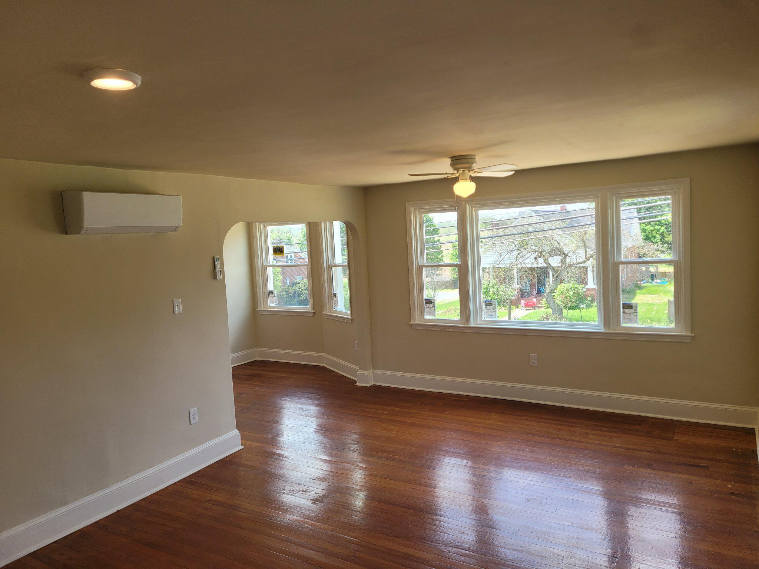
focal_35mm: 26
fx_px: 570
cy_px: 284
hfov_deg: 67.3
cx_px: 380
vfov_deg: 53.1
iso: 40
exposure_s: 1/147
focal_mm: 5.4
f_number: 1.8
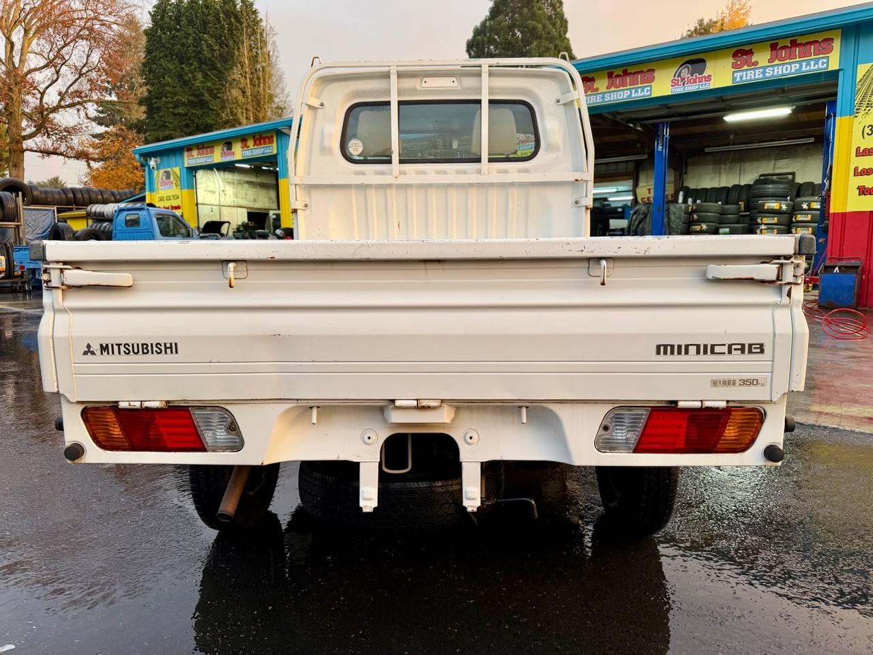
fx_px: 605
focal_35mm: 24
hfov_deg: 71.6
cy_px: 328
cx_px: 436
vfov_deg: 56.8
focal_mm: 6.76
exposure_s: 1/121
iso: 125
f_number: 1.78
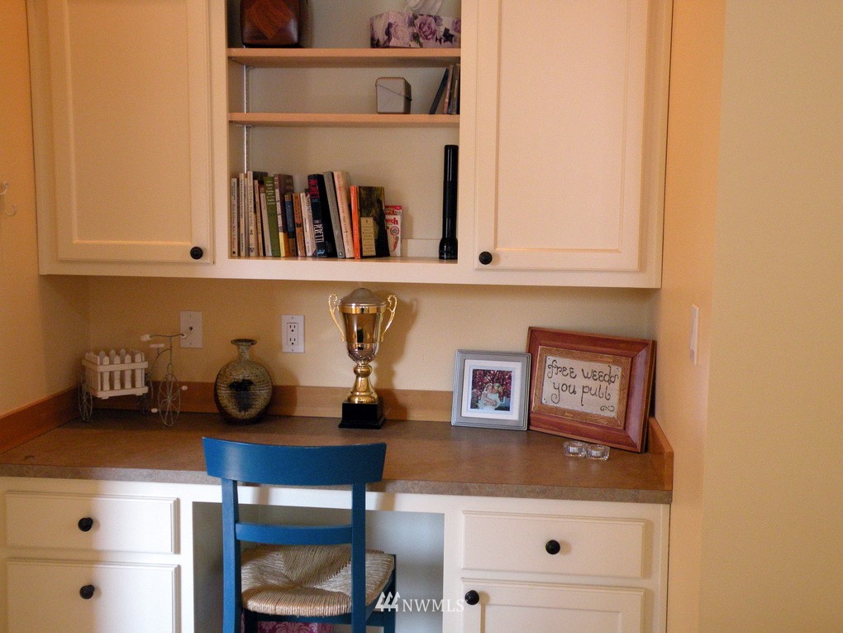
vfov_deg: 34.3
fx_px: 1023
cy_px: 316
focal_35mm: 42
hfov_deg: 44.8
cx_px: 422
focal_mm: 7.4
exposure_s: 1/60
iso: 257
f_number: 3.2
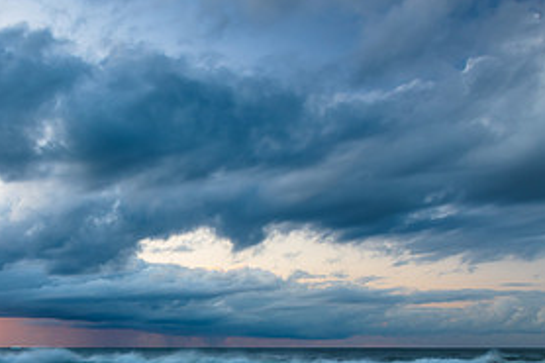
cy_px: 246
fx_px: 772
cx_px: 104
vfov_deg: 26.3
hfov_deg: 37.4
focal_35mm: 51
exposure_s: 1/1.25
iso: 50
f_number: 14
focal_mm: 24
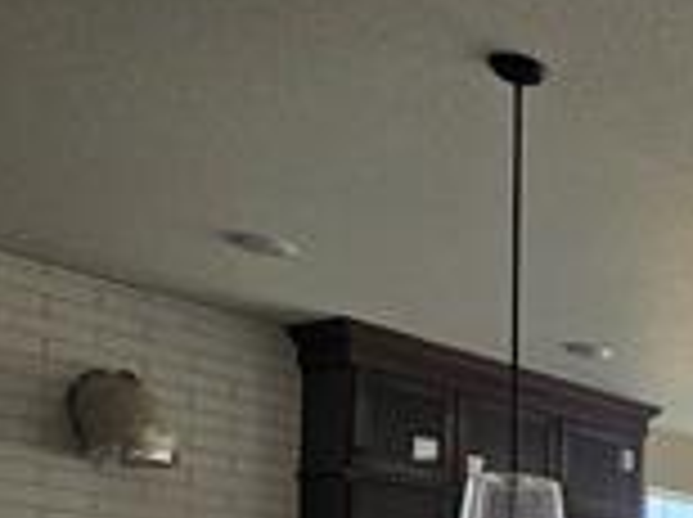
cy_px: 660
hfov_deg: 24.0
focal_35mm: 54
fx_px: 1079
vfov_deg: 23.9
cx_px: 1143
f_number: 2.2
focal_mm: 2.2
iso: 125
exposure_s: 1/207
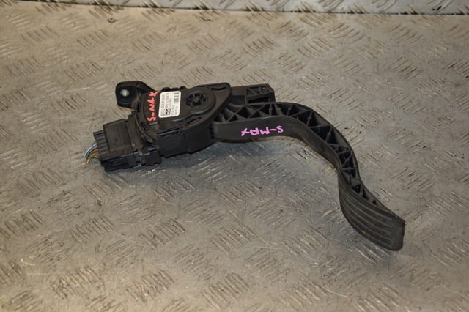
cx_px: 234
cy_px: 156
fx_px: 937
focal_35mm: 72
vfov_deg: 18.9
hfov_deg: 28.1
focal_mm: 48
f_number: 6.3
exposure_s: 1/200
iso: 800
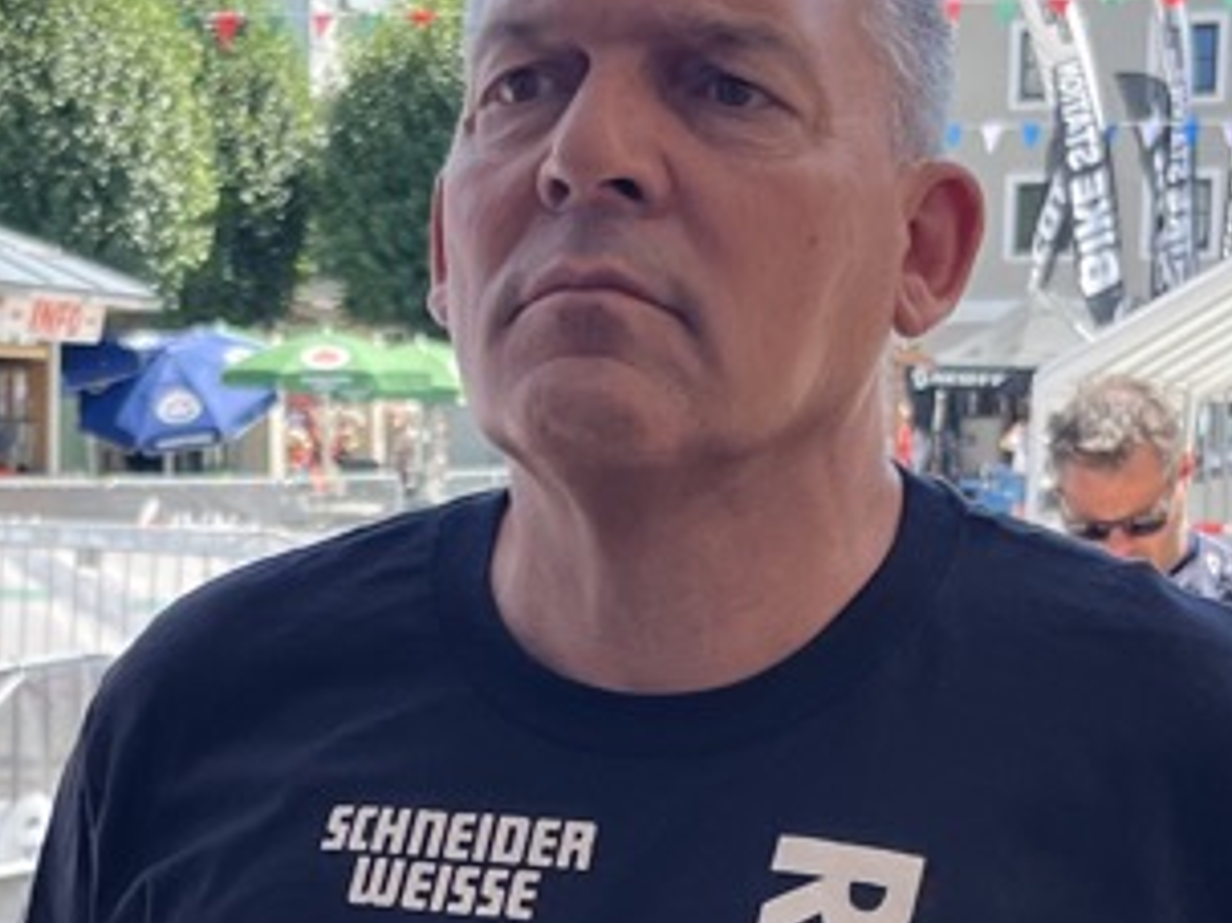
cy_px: 882
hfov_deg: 22.1
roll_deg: +3.4
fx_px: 3131
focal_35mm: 88
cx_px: 374
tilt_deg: -8.2
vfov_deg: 16.5
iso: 50
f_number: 1.6
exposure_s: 1/804
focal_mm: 5.1
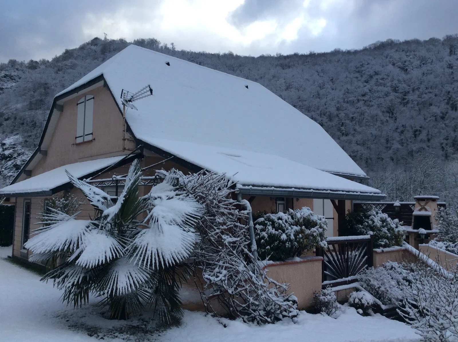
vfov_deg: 44.1
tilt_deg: +3.5
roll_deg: -0.7
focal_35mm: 32
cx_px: 229
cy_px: 171
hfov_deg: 56.9
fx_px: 423
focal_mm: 3.3
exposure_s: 1/278
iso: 32
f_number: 2.4
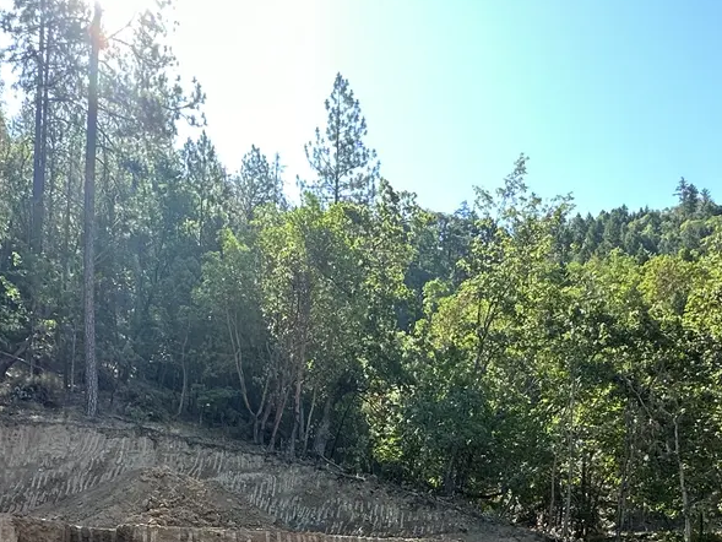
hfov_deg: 48.7
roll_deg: -1.3
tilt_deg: +1.7
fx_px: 793
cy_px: 585
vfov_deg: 33.3
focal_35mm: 38
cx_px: 295
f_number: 2.2
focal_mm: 2.22
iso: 40
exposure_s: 1/205
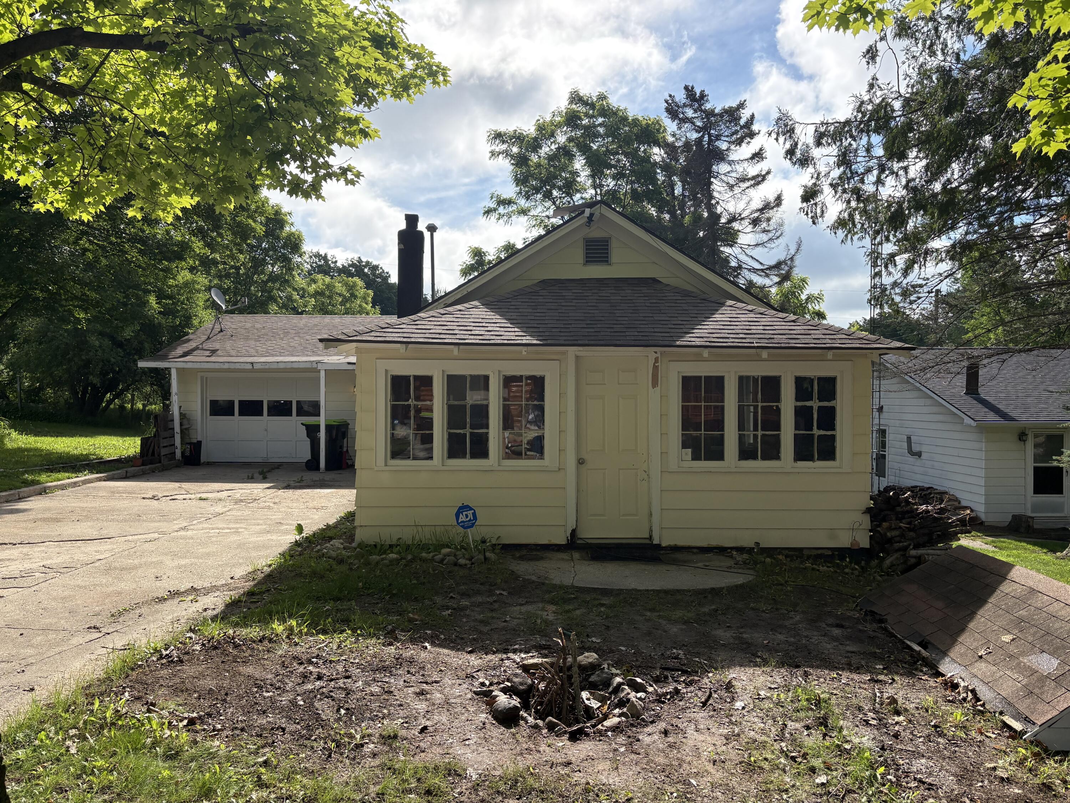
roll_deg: +0.2
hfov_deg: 67.3
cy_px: 402
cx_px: 535
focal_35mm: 26
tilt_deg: -1.2
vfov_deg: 53.1
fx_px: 804
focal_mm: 5.96
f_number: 1.6
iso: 64
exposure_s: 1/3831
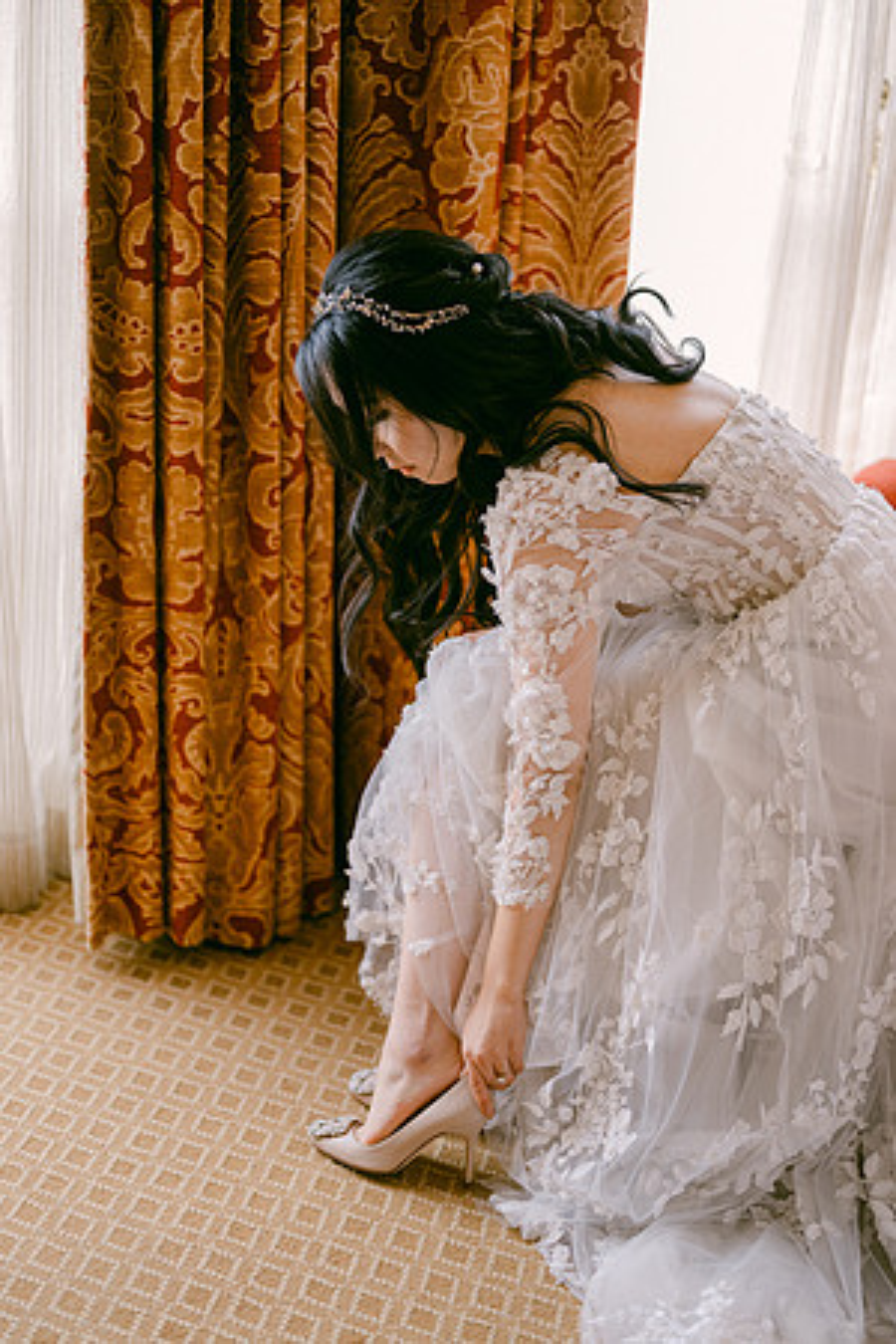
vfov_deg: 39.6
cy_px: 672
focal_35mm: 50
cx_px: 448
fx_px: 1867
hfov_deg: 27.0
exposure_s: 1/160
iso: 400
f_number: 1.8
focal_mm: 50
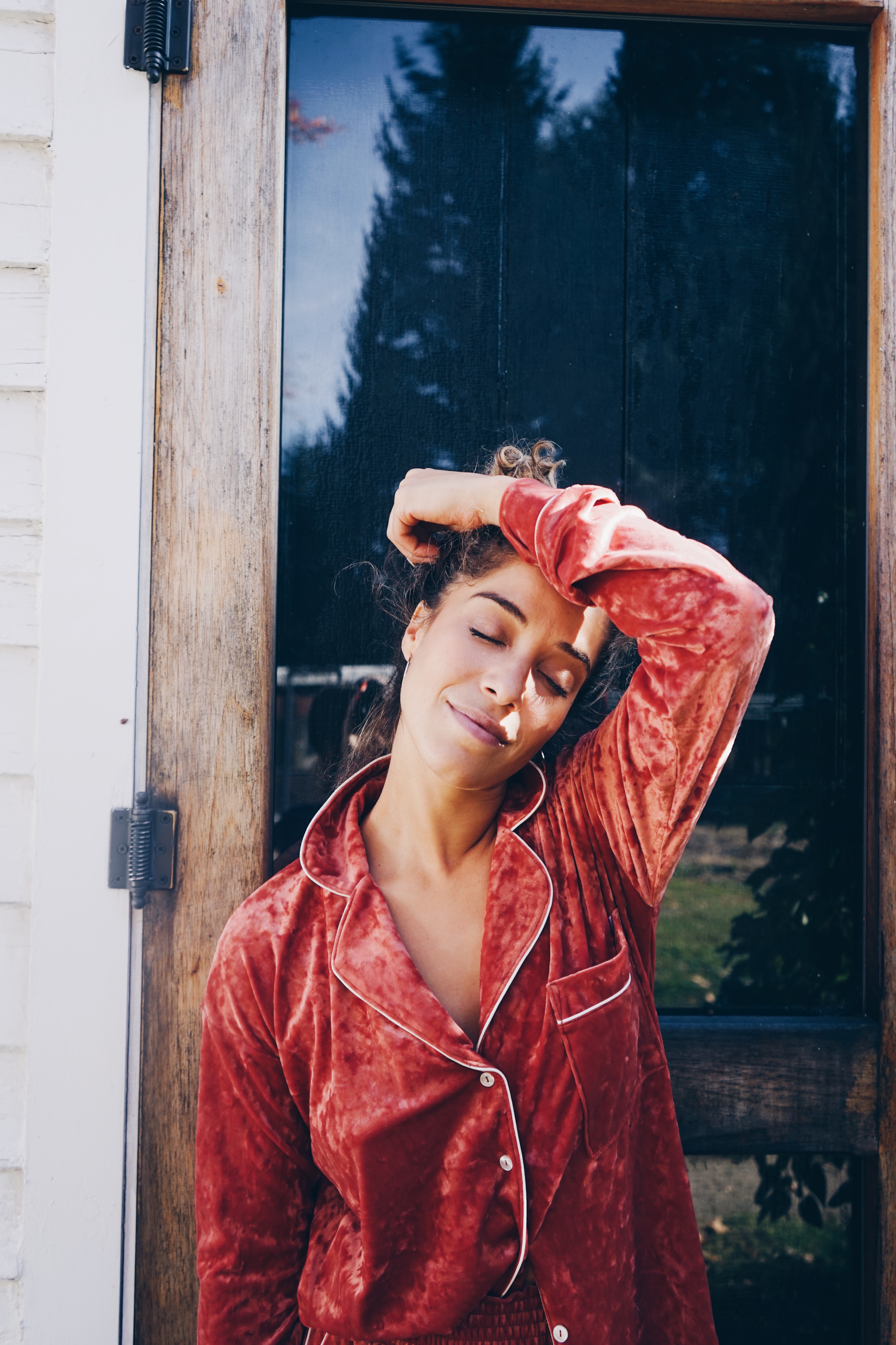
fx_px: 1045
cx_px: 448
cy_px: 672
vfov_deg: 65.5
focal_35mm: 28
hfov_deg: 46.4
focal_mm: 28
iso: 125
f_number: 3.5
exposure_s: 1/400
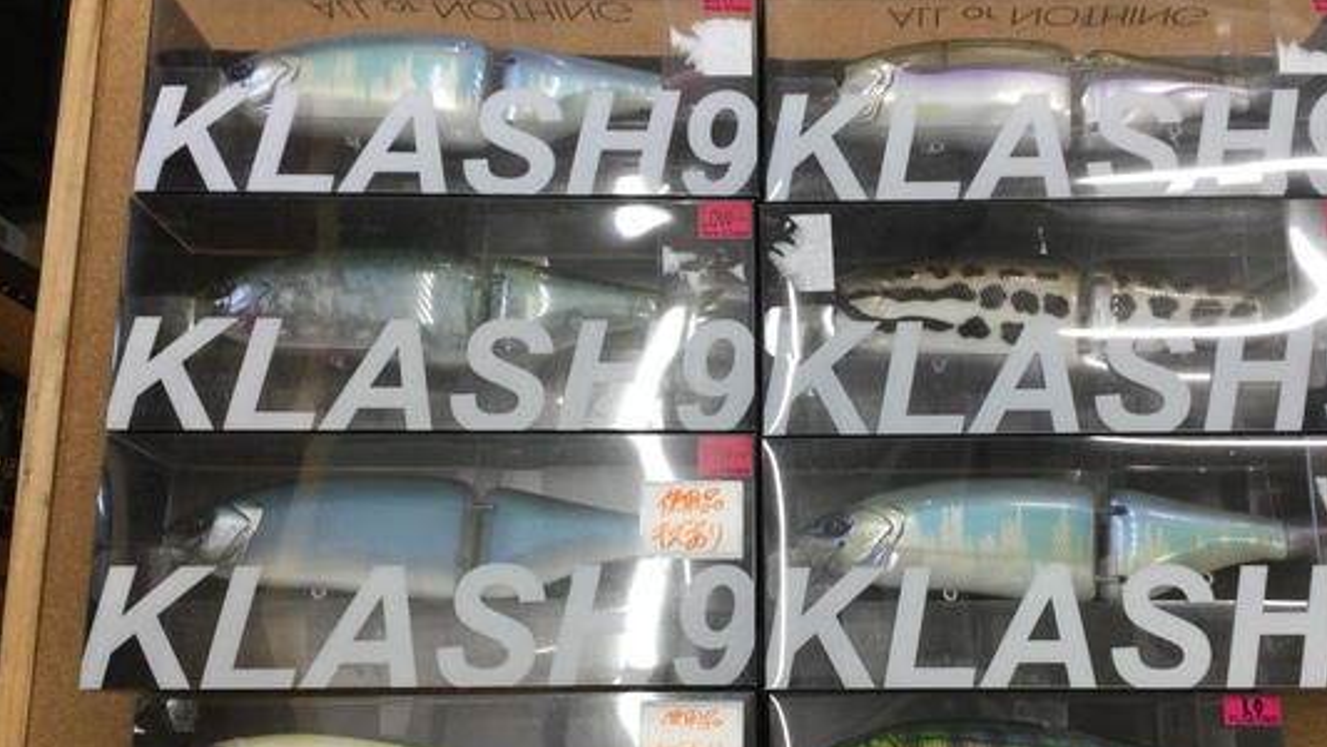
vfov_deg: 31.1
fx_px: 1337
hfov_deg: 52.7
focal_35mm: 38
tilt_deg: -79.0
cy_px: 458
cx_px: 742
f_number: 2.4
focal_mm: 3.3
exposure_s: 1/40
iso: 25
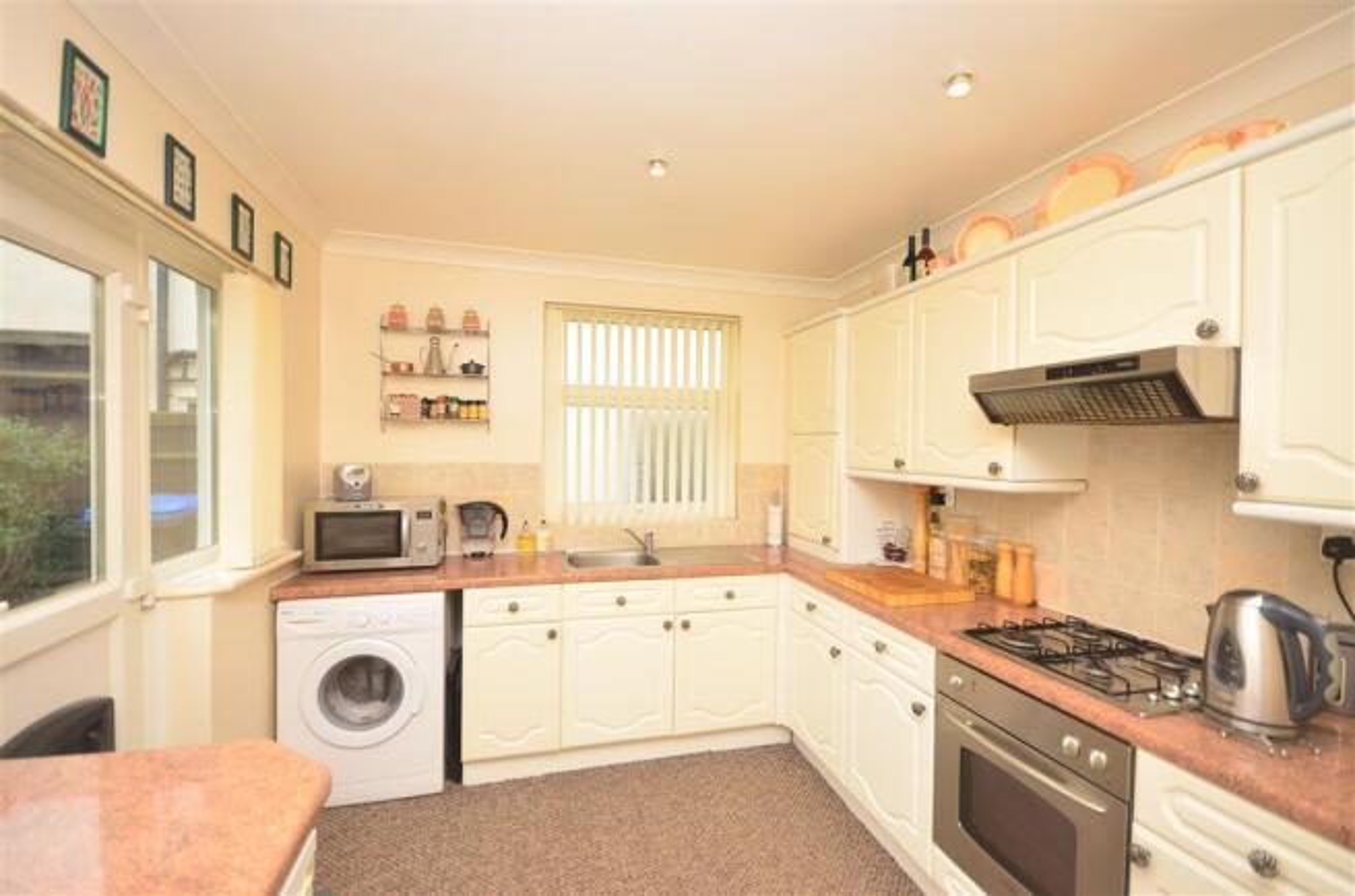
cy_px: 448
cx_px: 678
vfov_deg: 71.8
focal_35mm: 16
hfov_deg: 95.1
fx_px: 620
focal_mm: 11
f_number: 5
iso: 200
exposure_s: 1/50
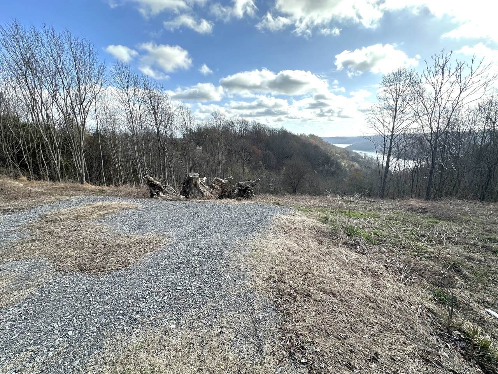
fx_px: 201
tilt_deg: -13.8
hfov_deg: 102.1
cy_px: 187
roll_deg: +1.3
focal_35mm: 14
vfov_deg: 85.7
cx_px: 249
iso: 40
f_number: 2.2
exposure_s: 1/1014
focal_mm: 2.22
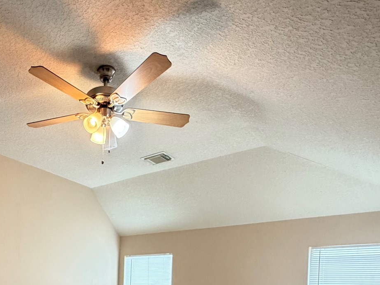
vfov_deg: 39.2
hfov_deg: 55.0
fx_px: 340
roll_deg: -1.8
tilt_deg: -1.2
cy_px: 296
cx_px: 86
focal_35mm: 31
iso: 400
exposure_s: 1/60
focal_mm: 2.22
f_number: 2.2
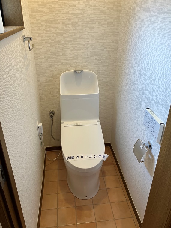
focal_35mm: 28
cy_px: 114
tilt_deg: -27.9
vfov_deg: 63.4
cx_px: 86
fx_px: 184
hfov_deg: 49.7
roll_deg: +0.3
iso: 80
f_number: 1.8
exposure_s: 1/50
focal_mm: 3.99
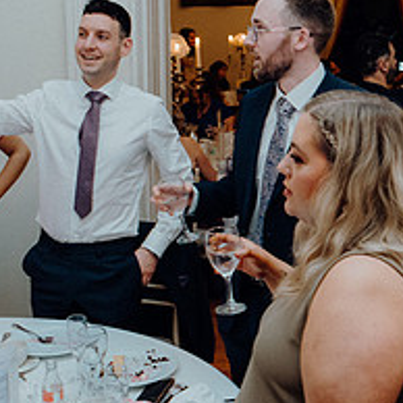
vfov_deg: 28.1
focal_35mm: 61
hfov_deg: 28.0
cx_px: 264
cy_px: 153
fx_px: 803
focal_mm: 24
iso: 2500
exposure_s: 1/160
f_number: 3.5
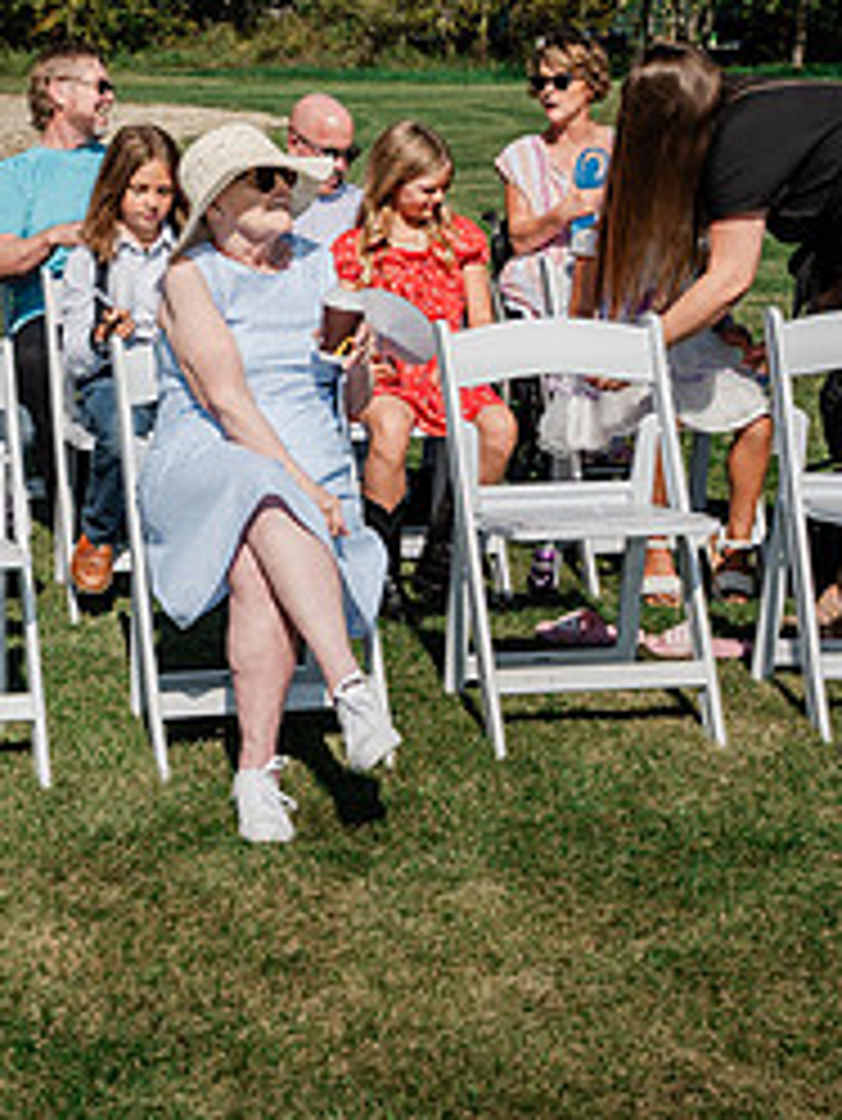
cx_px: -36
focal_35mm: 74
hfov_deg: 19.3
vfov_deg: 26.3
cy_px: 443
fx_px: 2398
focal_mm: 33
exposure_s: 1/160
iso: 200
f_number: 4
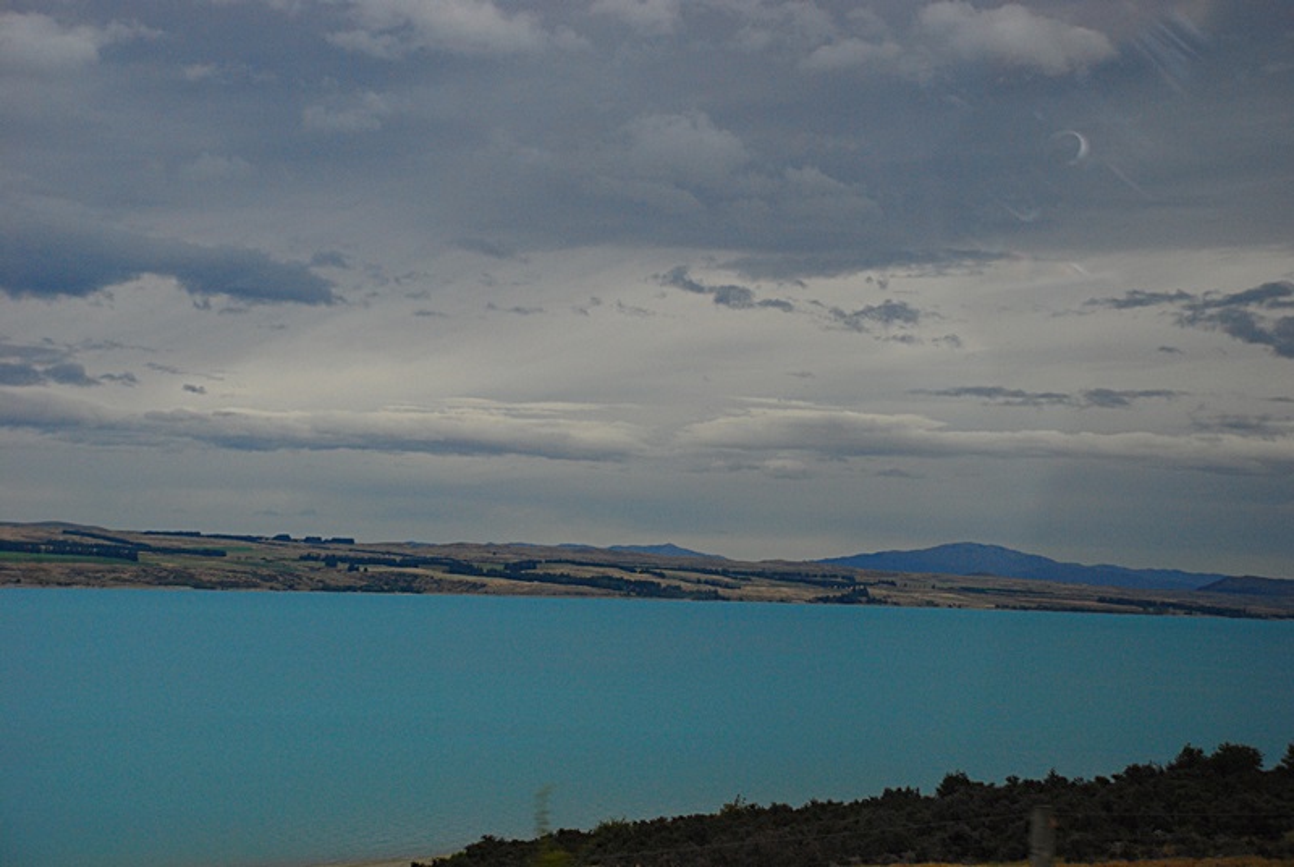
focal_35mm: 72
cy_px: 434
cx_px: 647
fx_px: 2592
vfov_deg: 19.0
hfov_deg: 28.0
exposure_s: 1/200
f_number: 6.3
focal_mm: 48
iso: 400
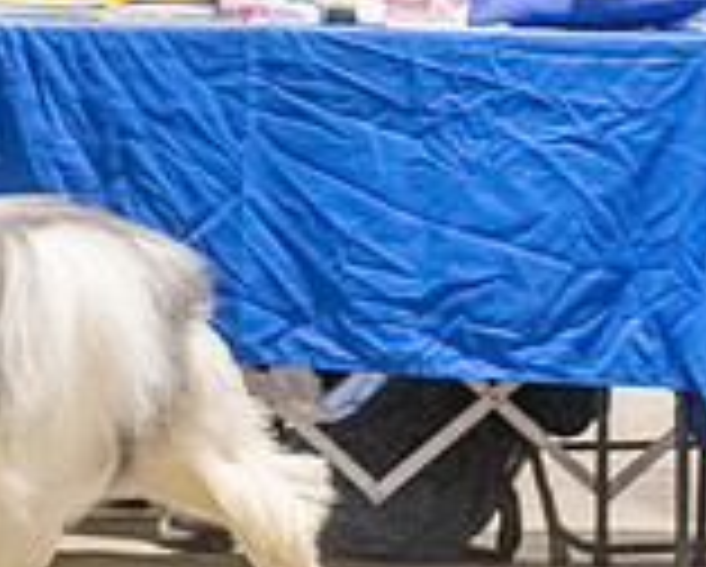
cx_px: -99
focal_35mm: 504
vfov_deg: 3.1
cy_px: 108
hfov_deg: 3.8
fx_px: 10544
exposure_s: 1/400
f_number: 3.2
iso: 6400
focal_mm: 125
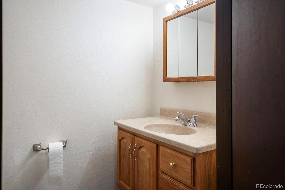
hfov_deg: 73.8
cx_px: 142
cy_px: 95
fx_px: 190
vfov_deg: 53.1
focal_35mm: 24
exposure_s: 1/5
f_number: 9
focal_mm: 16
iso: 250
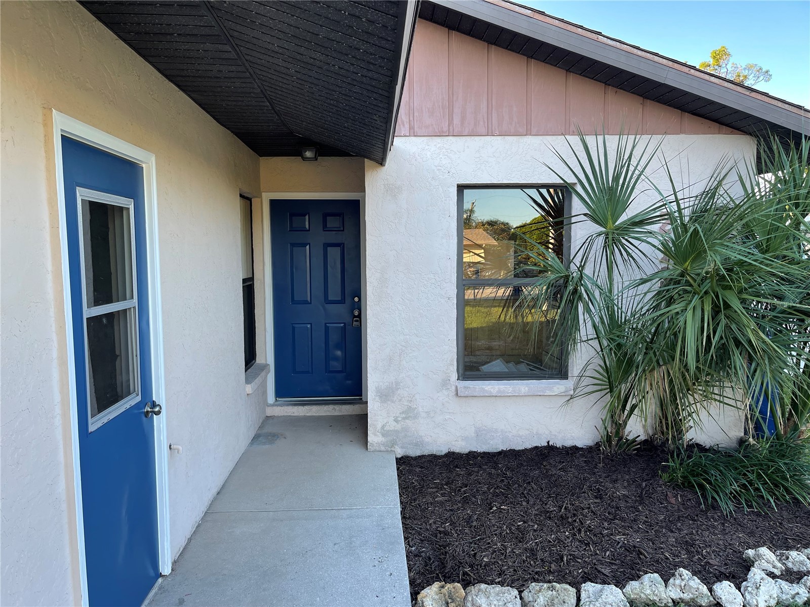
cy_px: 304
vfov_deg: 53.1
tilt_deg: -4.2
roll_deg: +0.4
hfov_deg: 67.3
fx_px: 608
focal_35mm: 26
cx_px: 405
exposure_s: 1/153
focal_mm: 5.1
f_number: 1.6
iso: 32
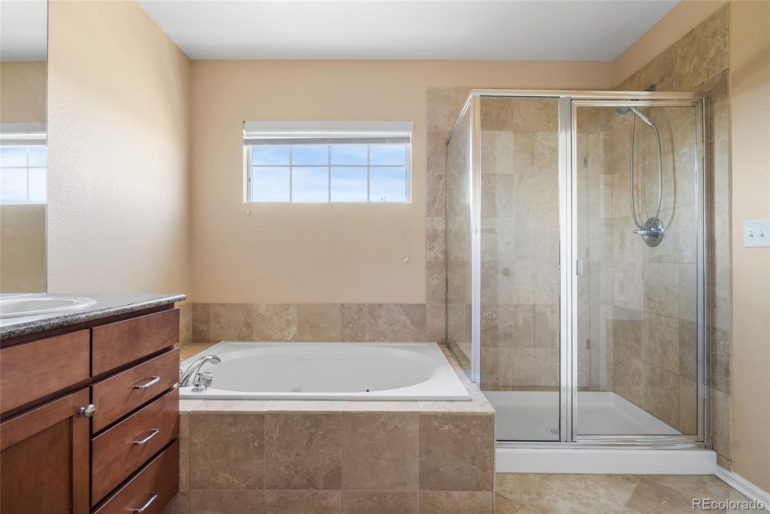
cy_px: 257
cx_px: 385
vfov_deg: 67.4
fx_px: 385
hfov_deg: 90.0
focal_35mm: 18
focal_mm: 18
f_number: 8
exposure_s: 1/60
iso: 200
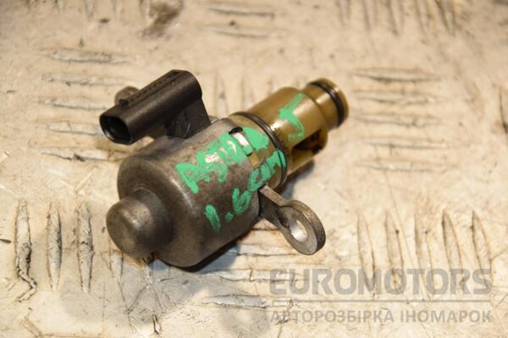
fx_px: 2222
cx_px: 254
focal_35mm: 158
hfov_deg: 13.0
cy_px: 169
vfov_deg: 8.7
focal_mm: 105
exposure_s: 1/200
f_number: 7.1
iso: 800
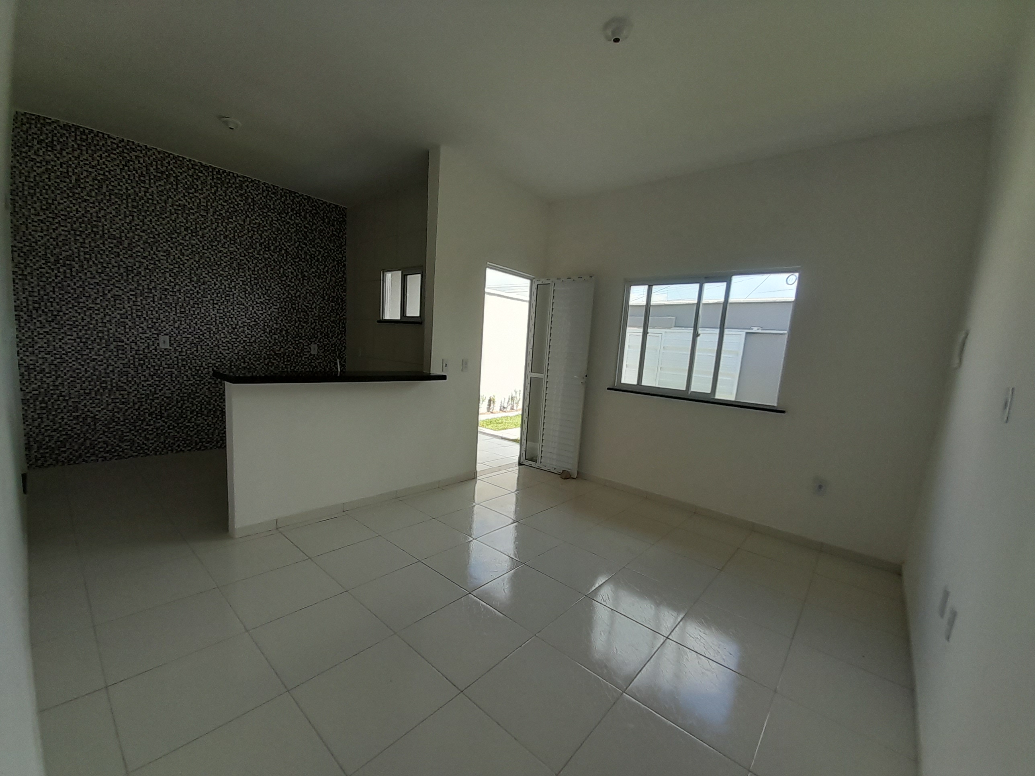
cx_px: 518
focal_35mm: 13
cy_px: 388
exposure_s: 1/147
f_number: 2.2
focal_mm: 1.13
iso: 40
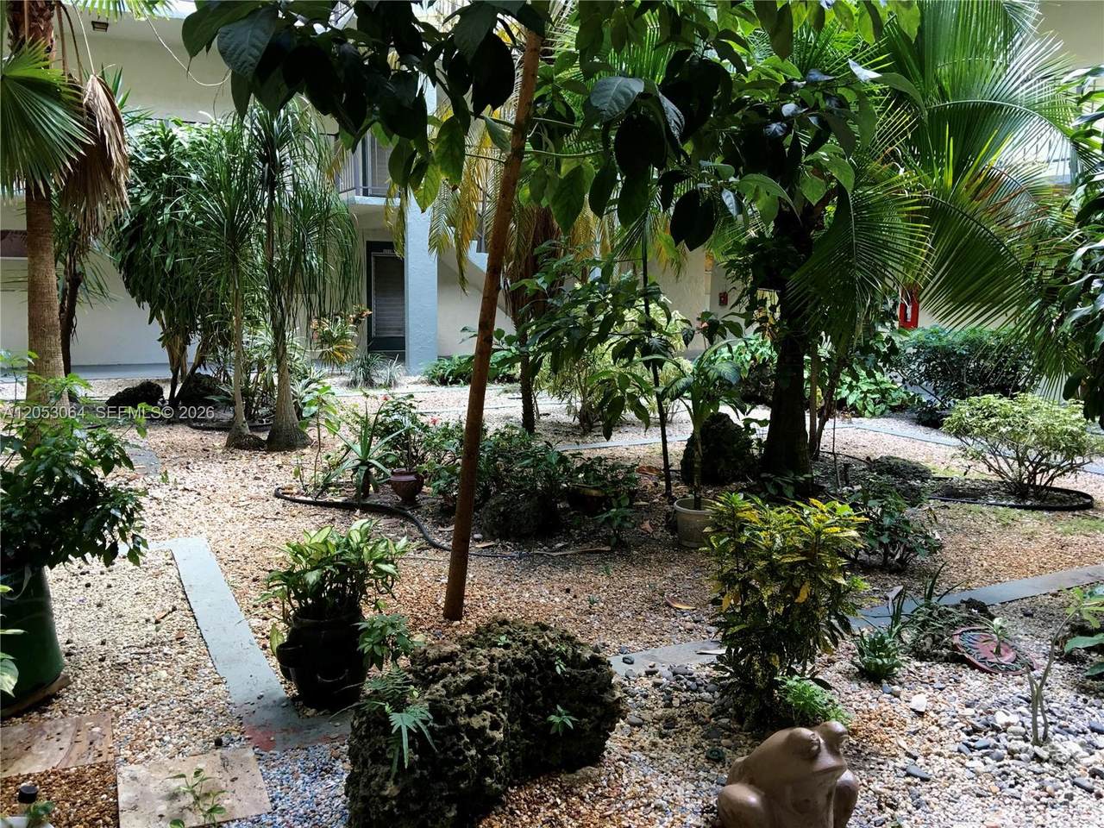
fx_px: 925
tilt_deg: -7.1
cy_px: 414
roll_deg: +0.0
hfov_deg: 61.7
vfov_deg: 48.2
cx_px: 552
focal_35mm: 29
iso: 32
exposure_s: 1/30
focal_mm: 4.15
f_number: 2.2
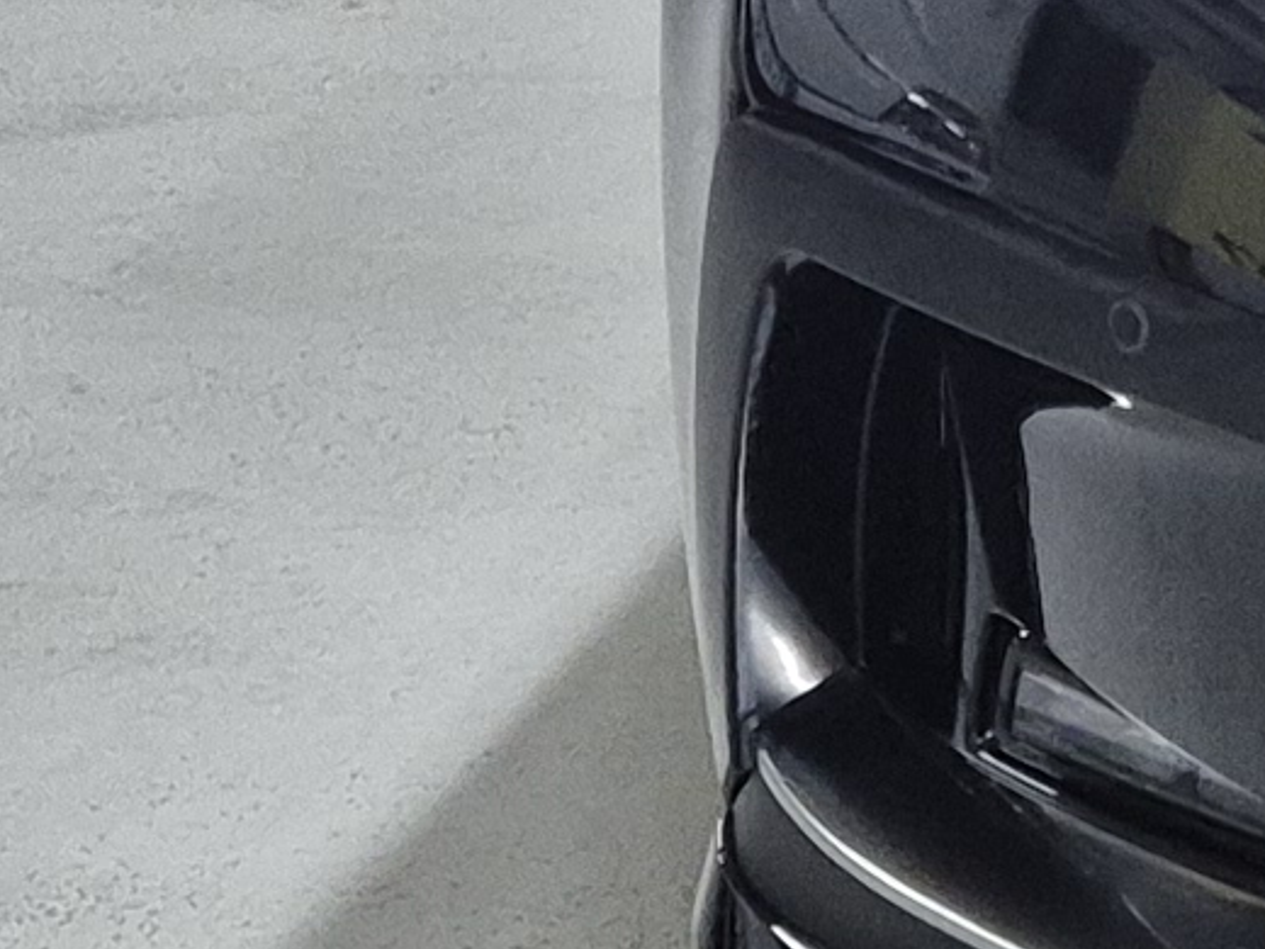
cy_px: -835
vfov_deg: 8.1
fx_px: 6468
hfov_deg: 9.6
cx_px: 3248
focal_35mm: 177
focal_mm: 5.4
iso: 500
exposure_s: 1/120
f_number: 1.8
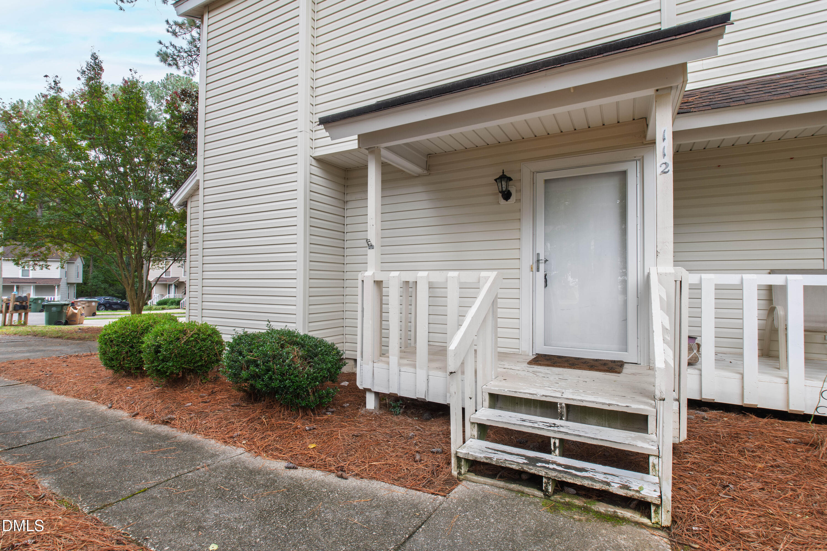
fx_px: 345
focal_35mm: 15
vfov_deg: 77.3
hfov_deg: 100.4
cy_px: 276
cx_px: 414
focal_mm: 10
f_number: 8
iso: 100
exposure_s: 1/20
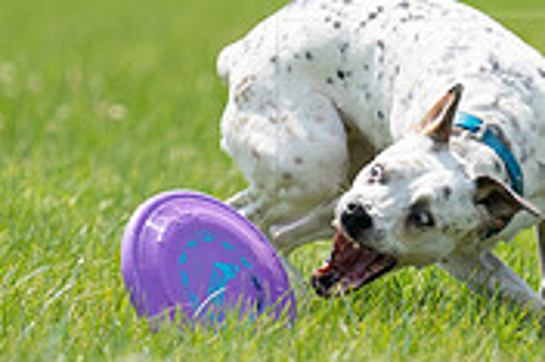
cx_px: 564
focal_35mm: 1648
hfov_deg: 1.3
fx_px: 24925
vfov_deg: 0.8
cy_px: 166
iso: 1000
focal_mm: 500
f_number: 6.3
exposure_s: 1/4000
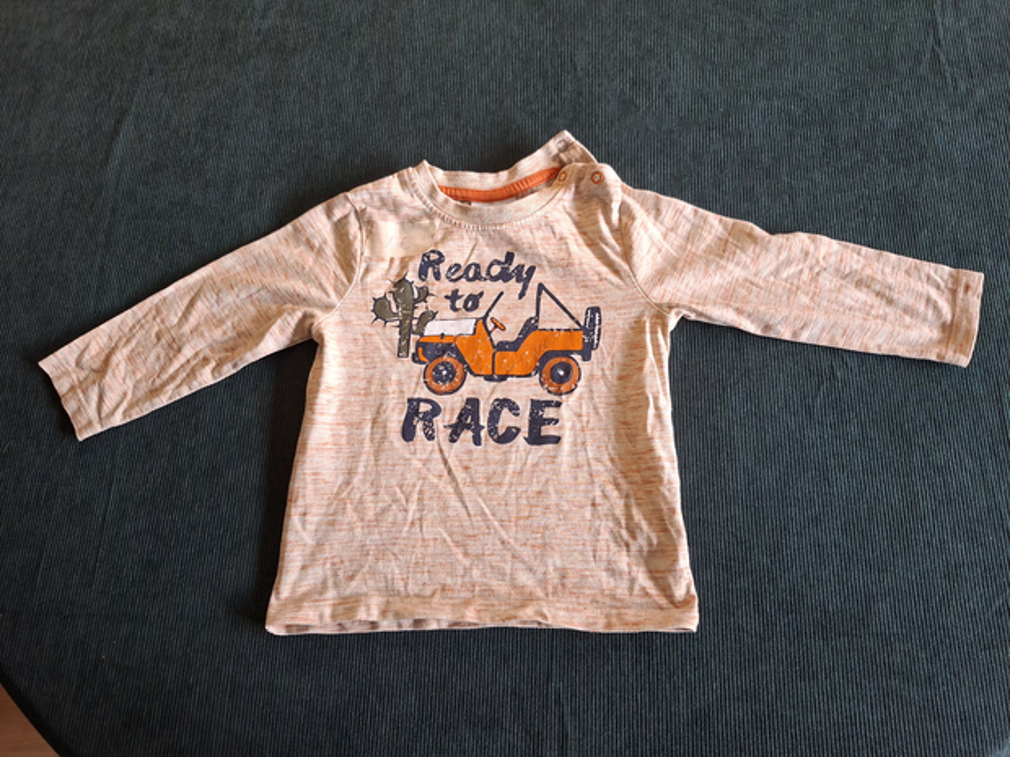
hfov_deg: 73.9
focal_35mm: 23
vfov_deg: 58.9
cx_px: 505
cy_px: 378
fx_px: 671
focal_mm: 5.54
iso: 200
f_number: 1.8
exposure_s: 1/120
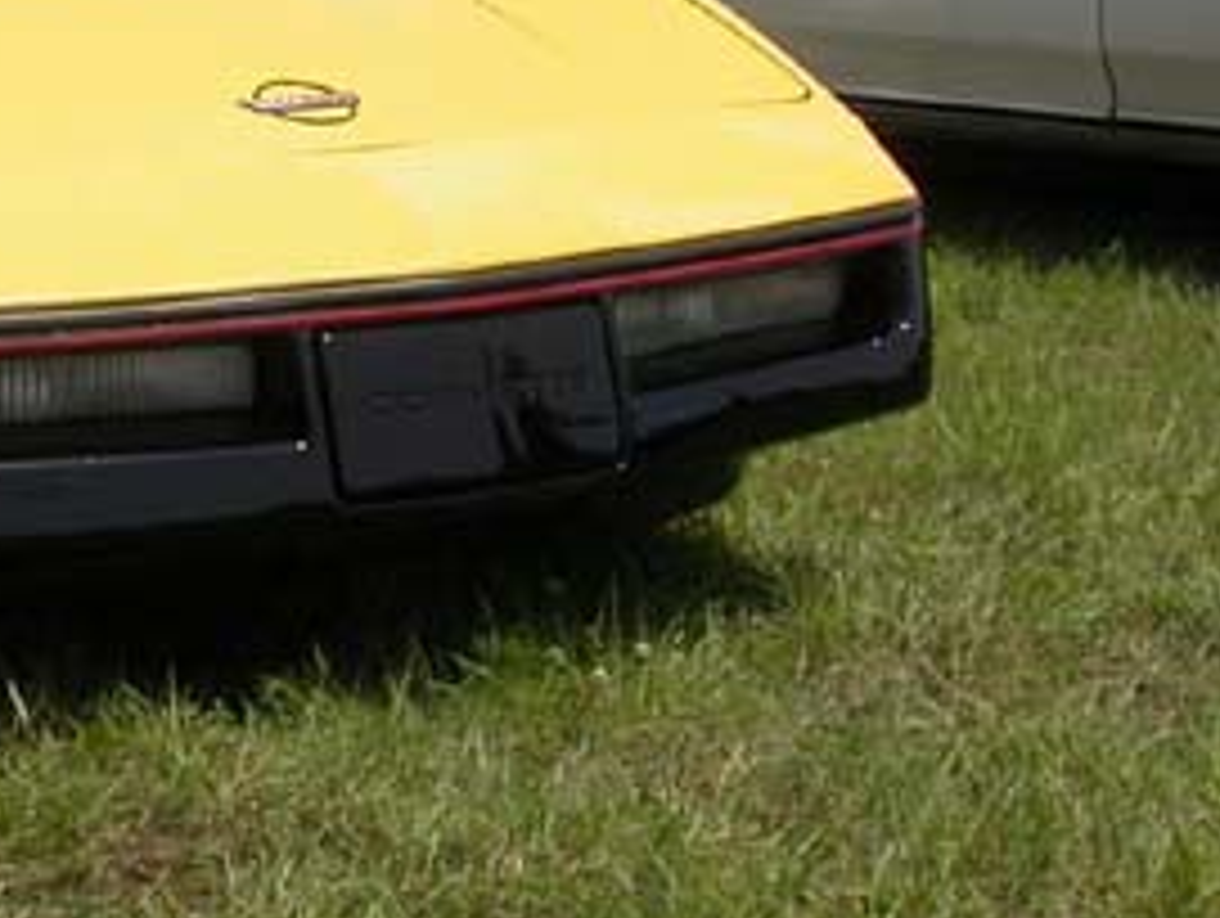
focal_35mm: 112
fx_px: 3953
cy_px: 86
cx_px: -360
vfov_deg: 13.1
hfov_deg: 16.6
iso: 100
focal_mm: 7.85
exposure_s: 1/424
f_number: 7.5
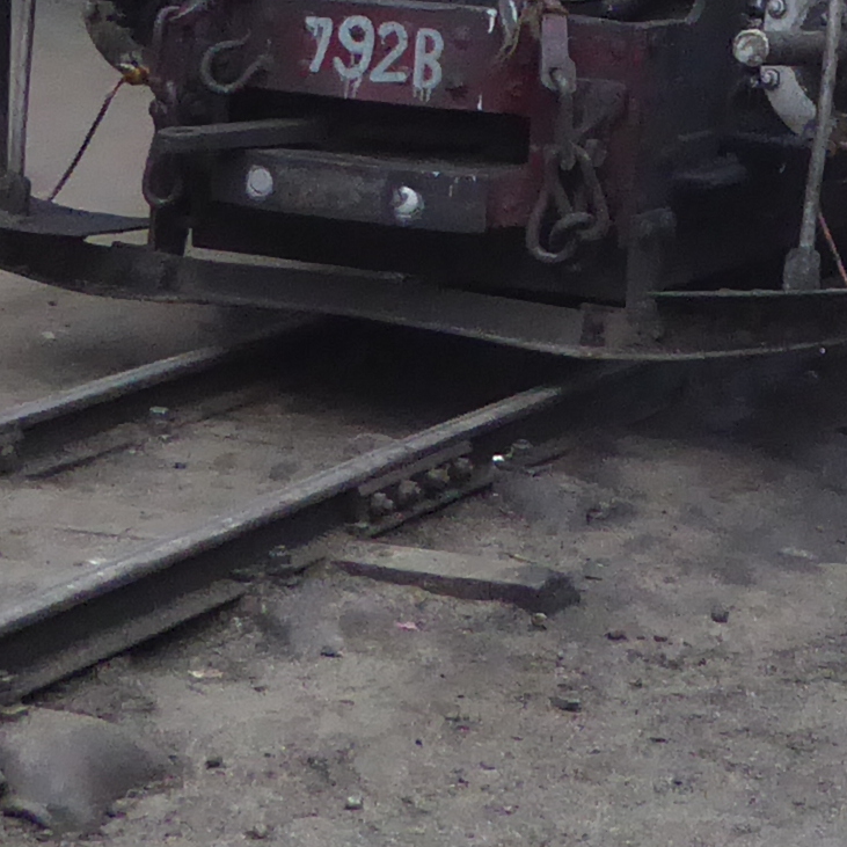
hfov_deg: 11.5
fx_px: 4152
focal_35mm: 150
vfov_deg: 11.3
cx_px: 927
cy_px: -306
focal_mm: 5.4
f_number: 3.5
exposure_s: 1/40
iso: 400
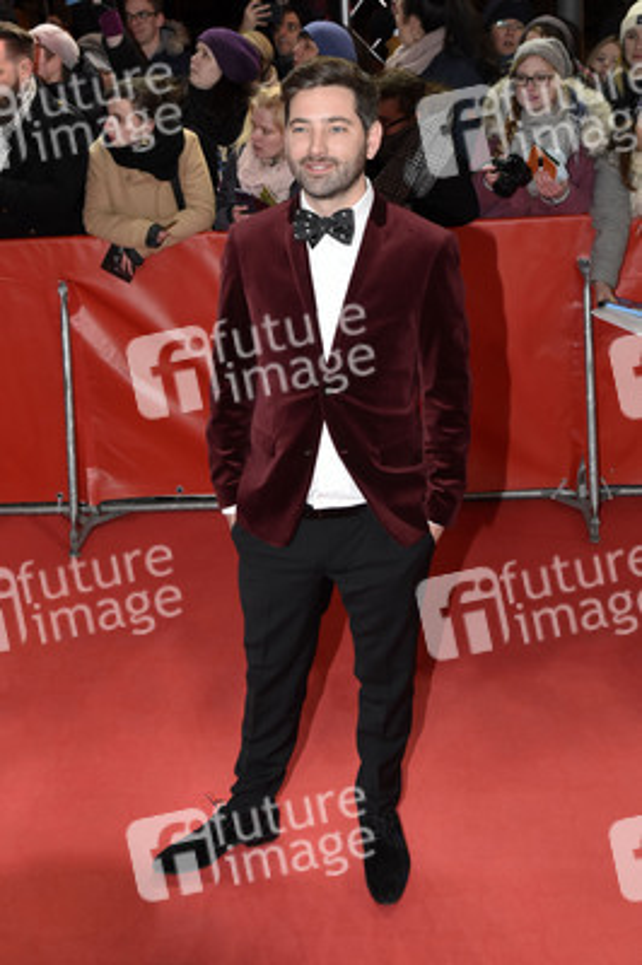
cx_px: 321
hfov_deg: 39.9
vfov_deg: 57.3
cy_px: 482
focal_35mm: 33
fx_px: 884
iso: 1250
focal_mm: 22
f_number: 5
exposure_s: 1/250
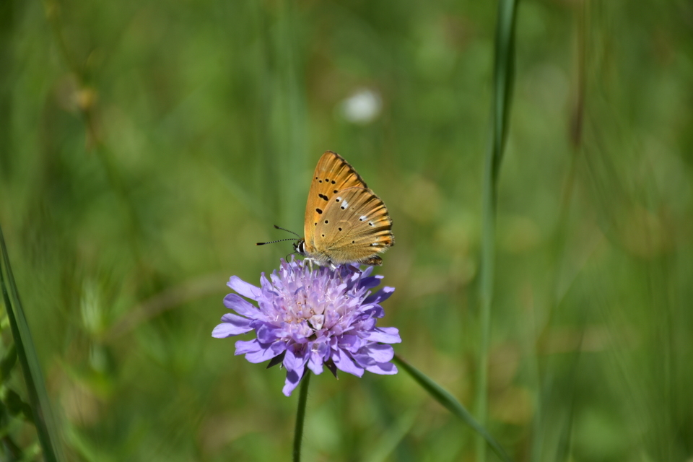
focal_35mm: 210
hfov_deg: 9.8
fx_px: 4042
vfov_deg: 6.5
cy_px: 231
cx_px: 346
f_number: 5.6
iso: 100
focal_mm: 140
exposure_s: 1/640
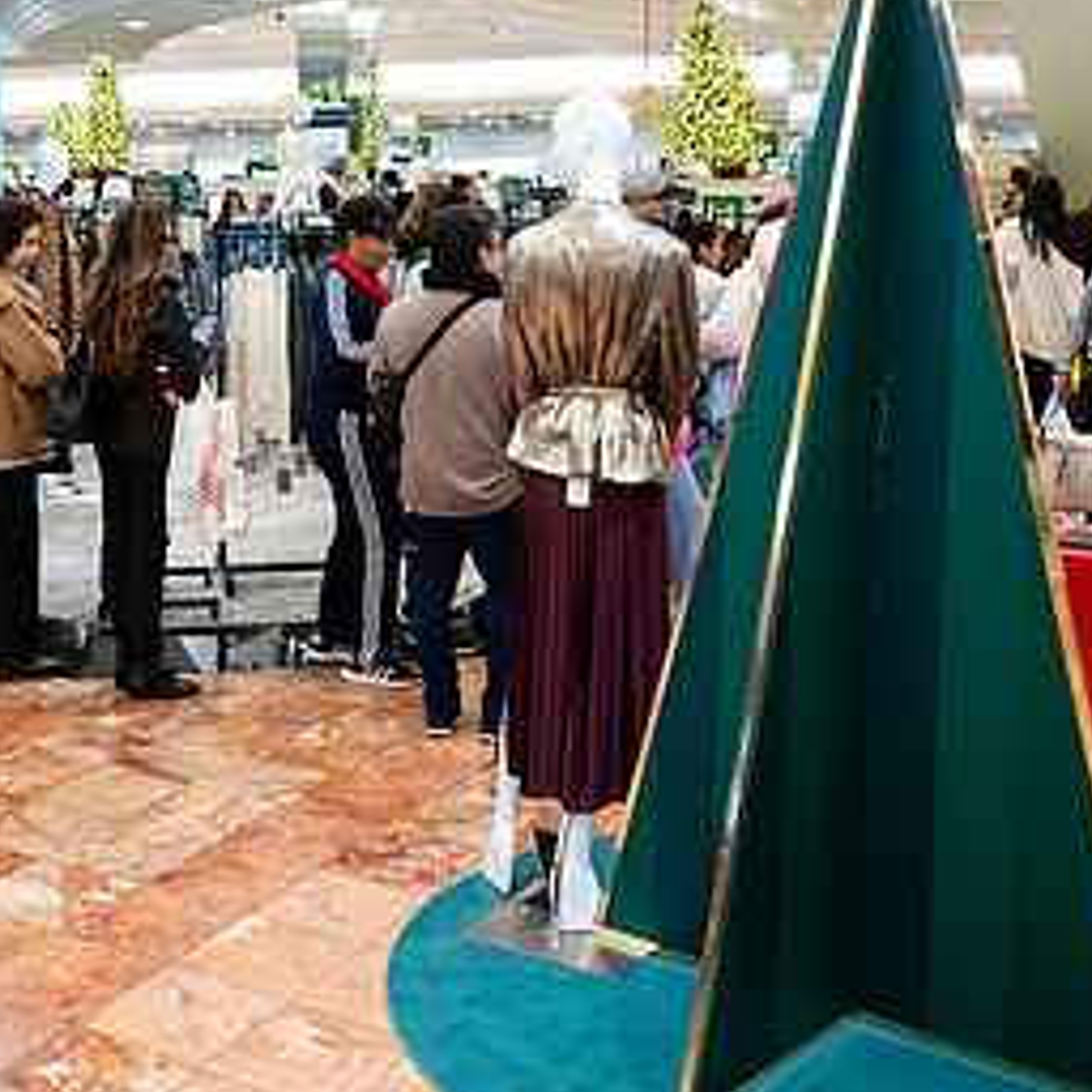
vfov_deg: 35.1
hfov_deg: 34.9
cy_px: 382
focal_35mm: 48
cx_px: 328
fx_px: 1713
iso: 1000
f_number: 3.2
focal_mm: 24
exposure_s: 1/125
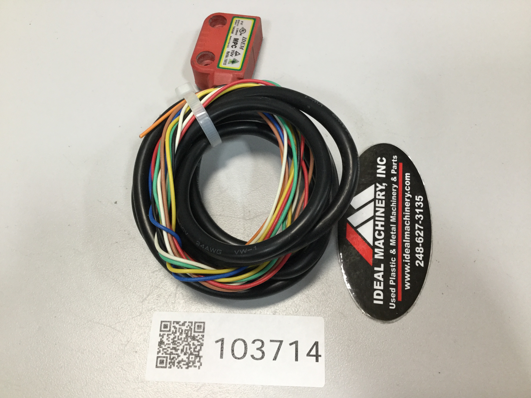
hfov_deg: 58.4
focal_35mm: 31
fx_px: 476
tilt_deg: -69.0
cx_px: 266
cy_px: 199
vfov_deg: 45.4
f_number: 2.4
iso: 40
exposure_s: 1/30
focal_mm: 3.3
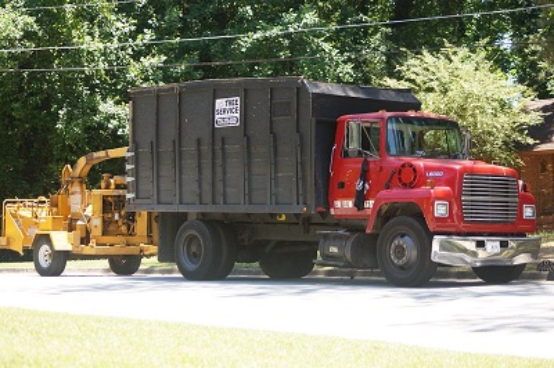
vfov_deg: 16.5
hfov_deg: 24.6
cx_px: 277
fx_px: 1269
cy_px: 184
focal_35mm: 82
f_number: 4.5
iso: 100
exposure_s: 1/125
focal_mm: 55
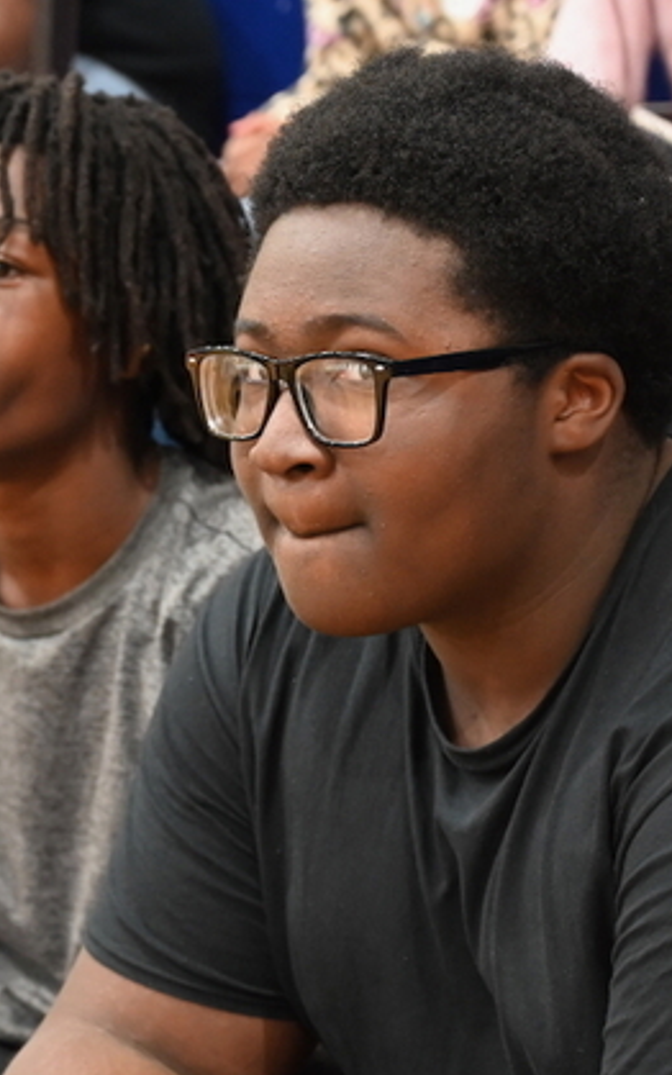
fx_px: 4452
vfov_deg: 13.8
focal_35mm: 152
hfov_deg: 8.6
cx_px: -44
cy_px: 513
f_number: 4
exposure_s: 1/80
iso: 3200
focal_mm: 61
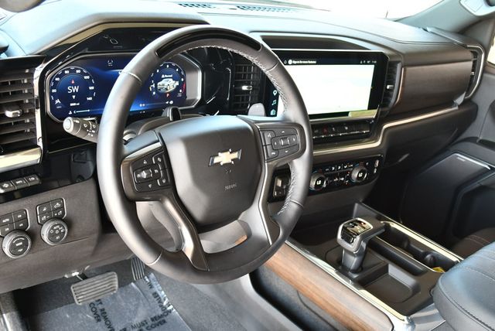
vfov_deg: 36.9
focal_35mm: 36
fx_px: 495
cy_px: 166
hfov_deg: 53.1
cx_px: 248
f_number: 3.5
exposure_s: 1/125
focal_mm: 18
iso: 900
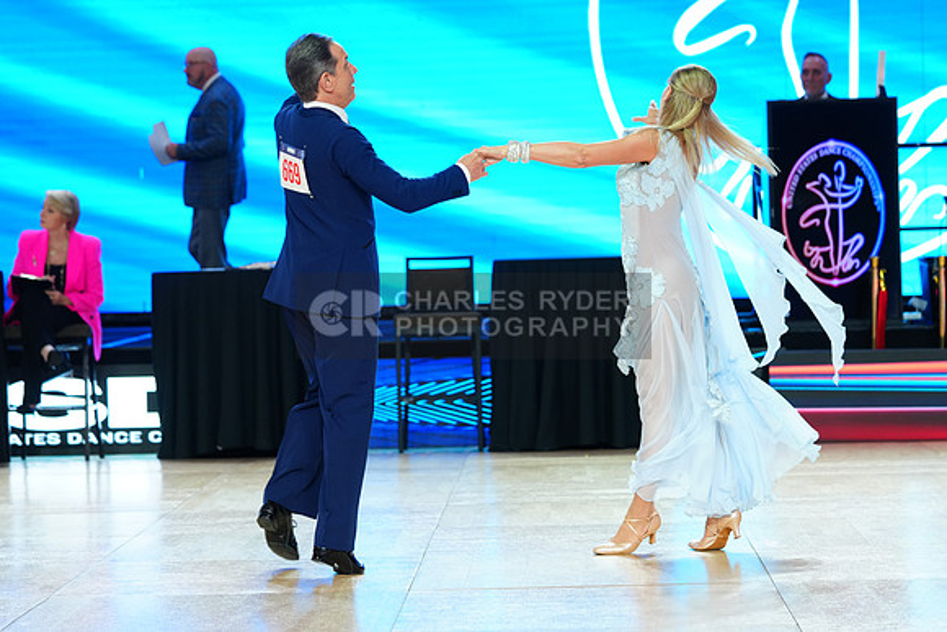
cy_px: 316
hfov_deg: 16.3
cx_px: 474
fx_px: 3315
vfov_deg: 10.9
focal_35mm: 126
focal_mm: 126
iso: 1600
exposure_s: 1/400
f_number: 4
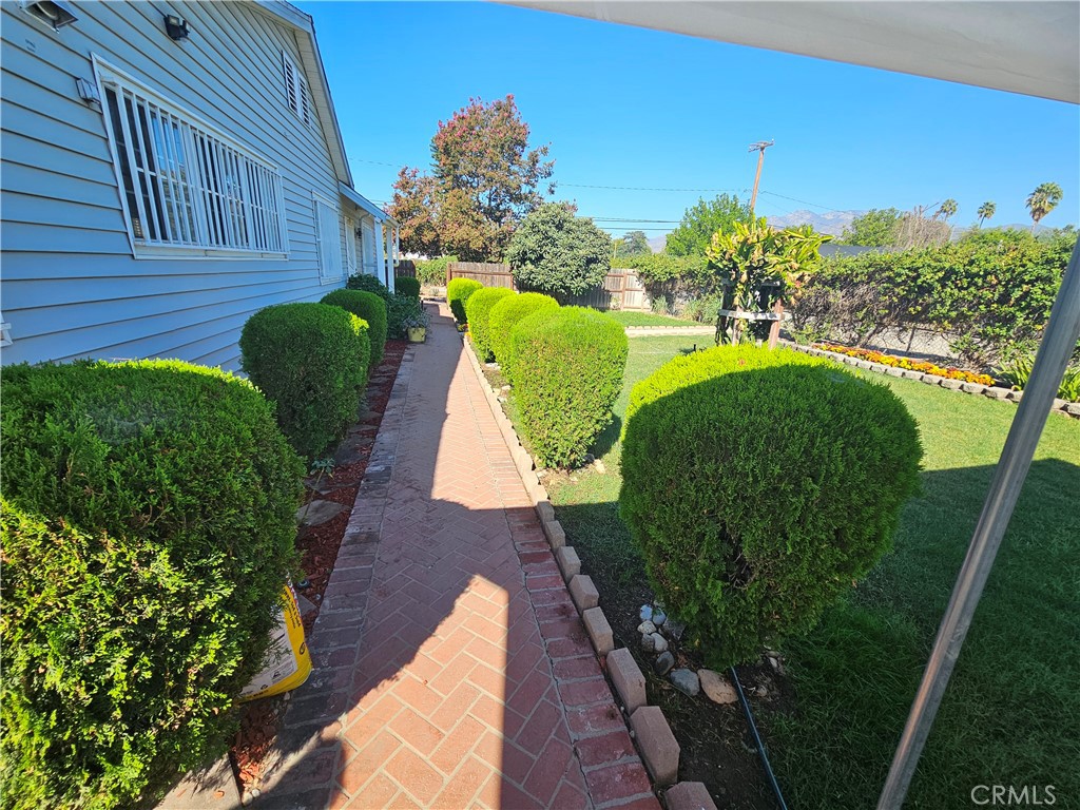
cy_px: 405
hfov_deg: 106.2
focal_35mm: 13
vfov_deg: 89.9
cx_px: 540
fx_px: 406
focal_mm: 2.2
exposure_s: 1/965
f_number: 2.2
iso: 50
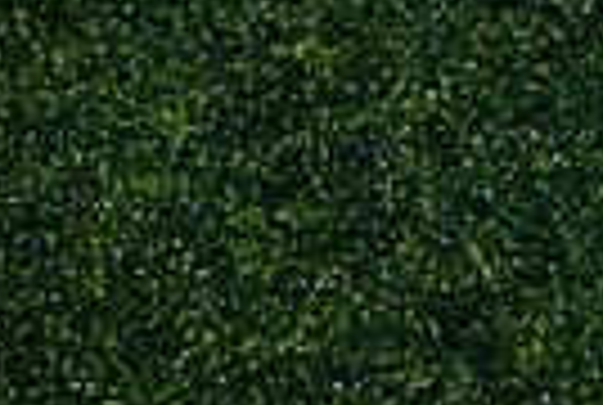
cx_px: 1062
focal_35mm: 190
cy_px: 29
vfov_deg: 7.2
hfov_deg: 10.2
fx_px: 3190
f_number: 5
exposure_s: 1/160
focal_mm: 44
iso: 640
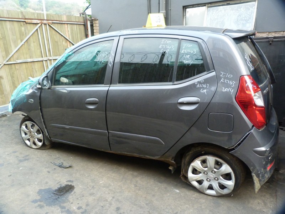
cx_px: 142
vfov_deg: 54.9
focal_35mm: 25
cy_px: 107
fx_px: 206
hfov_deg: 69.4
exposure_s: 1/60
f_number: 2.8
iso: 250
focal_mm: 4.5
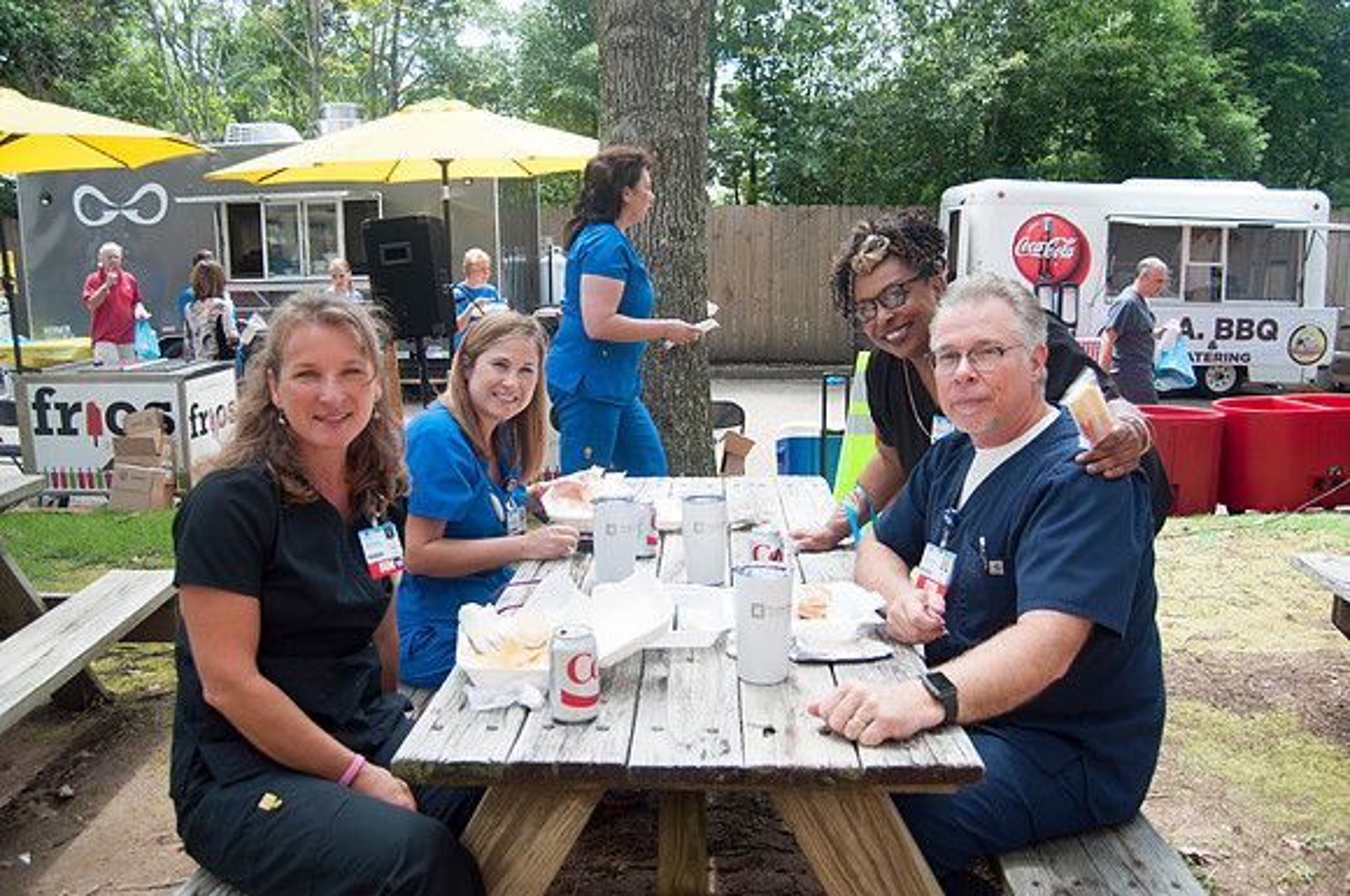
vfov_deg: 47.8
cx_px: 675
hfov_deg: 67.5
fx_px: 1011
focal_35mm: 27
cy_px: 448
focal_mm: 18
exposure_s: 1/400
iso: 200
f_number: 3.5
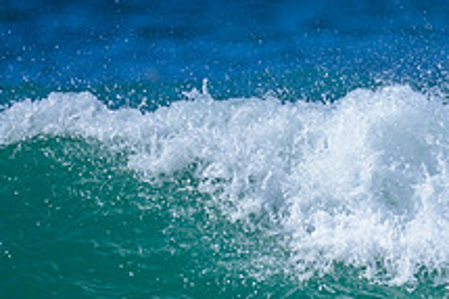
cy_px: 266
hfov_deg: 0.8
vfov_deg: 0.5
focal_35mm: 2591
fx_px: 32290
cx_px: 585
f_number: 6.3
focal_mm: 800
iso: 220
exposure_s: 1/2000
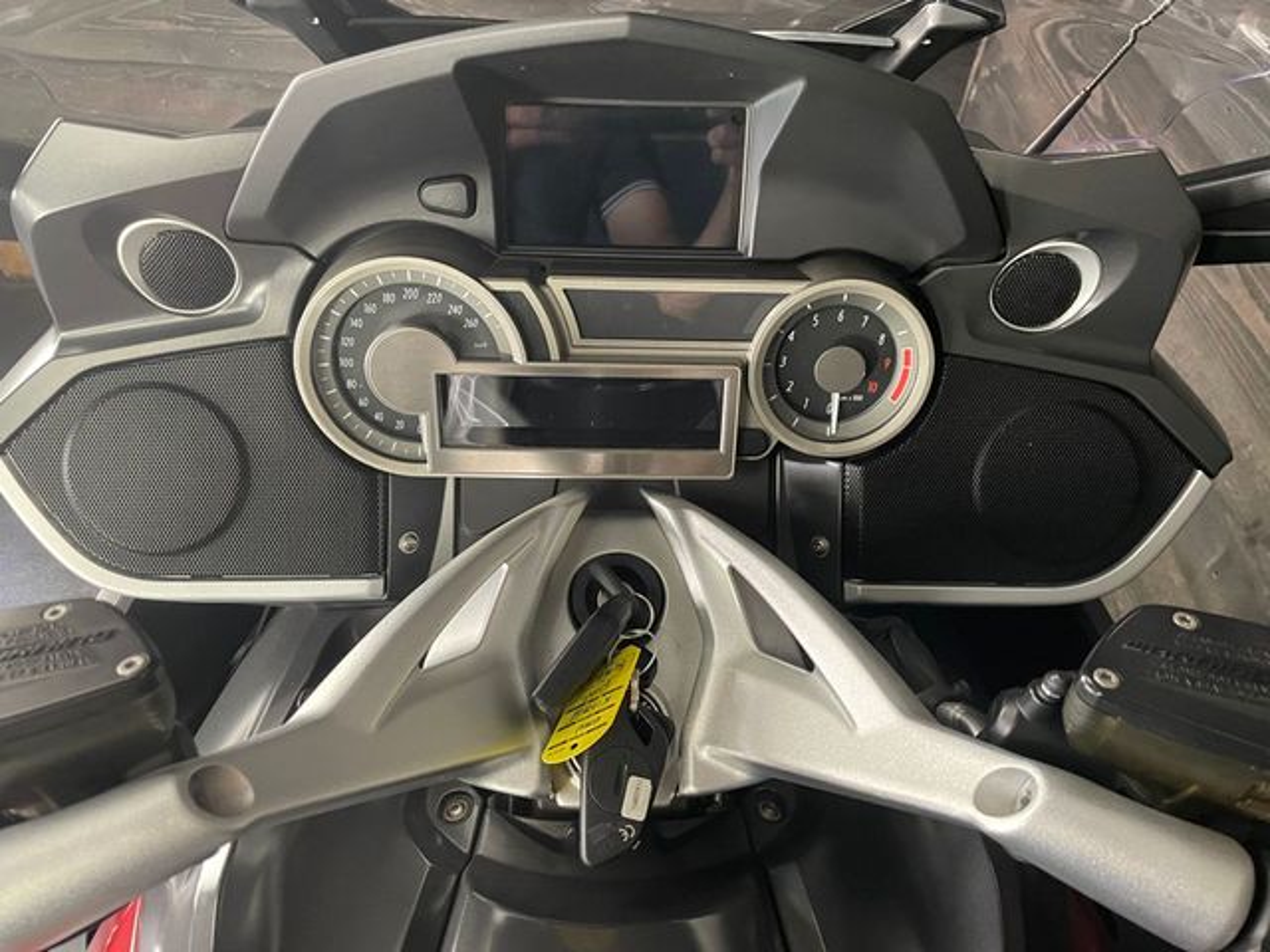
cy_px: 476
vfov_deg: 53.1
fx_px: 954
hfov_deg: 67.3
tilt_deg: -45.2
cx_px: 635
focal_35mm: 26
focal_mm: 4.2
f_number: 1.6
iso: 400
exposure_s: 1/50
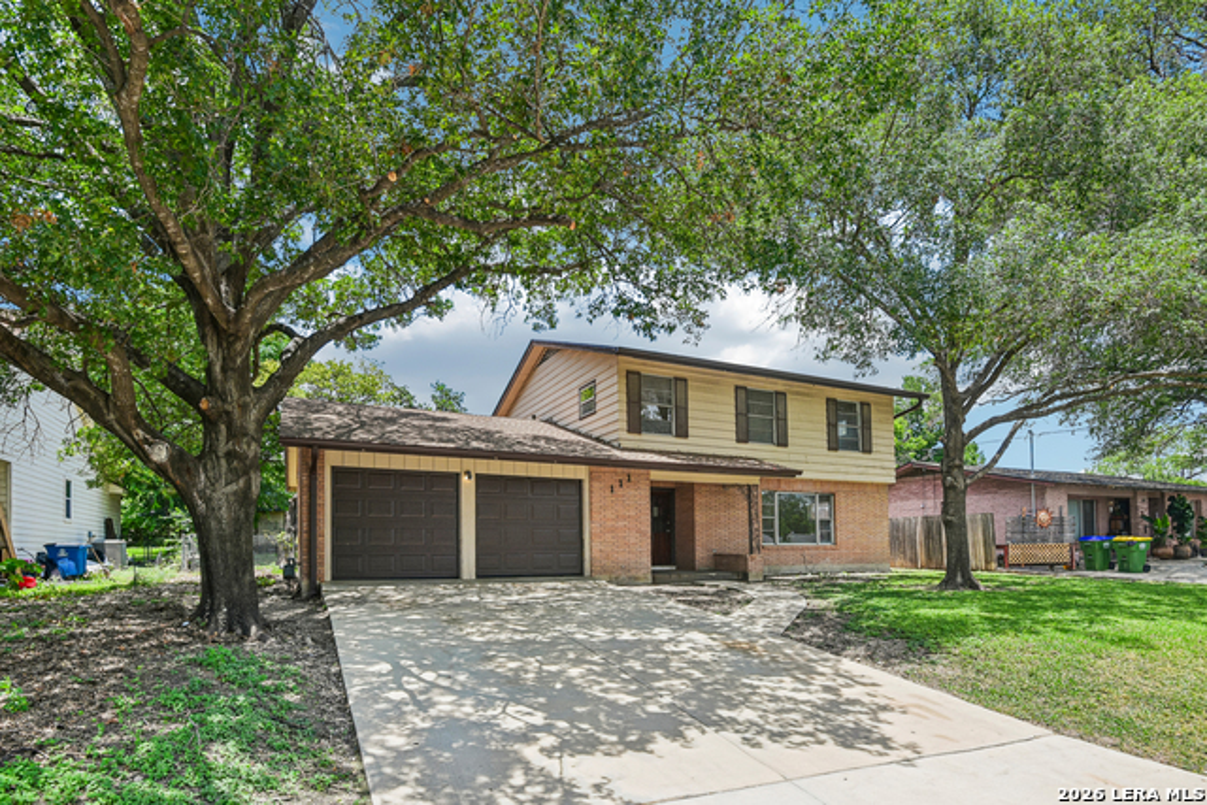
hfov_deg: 93.3
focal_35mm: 17
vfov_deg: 70.5
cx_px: 604
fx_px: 570
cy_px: 402
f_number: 8
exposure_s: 1/320
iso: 400
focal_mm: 17
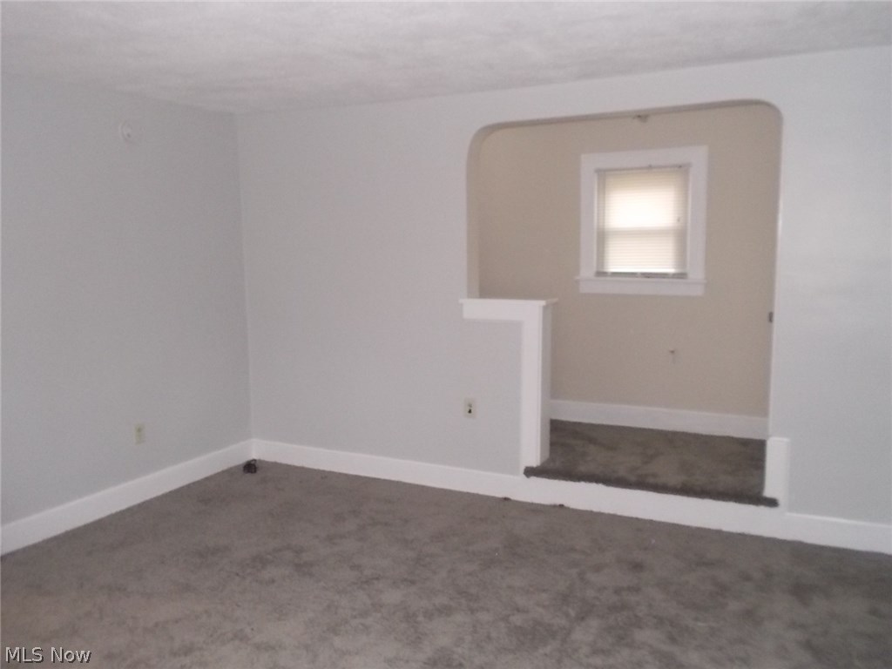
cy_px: 334
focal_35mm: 29
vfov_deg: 48.2
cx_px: 446
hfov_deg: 61.7
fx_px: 747
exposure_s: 1/25
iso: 320
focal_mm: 4.1
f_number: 3.3
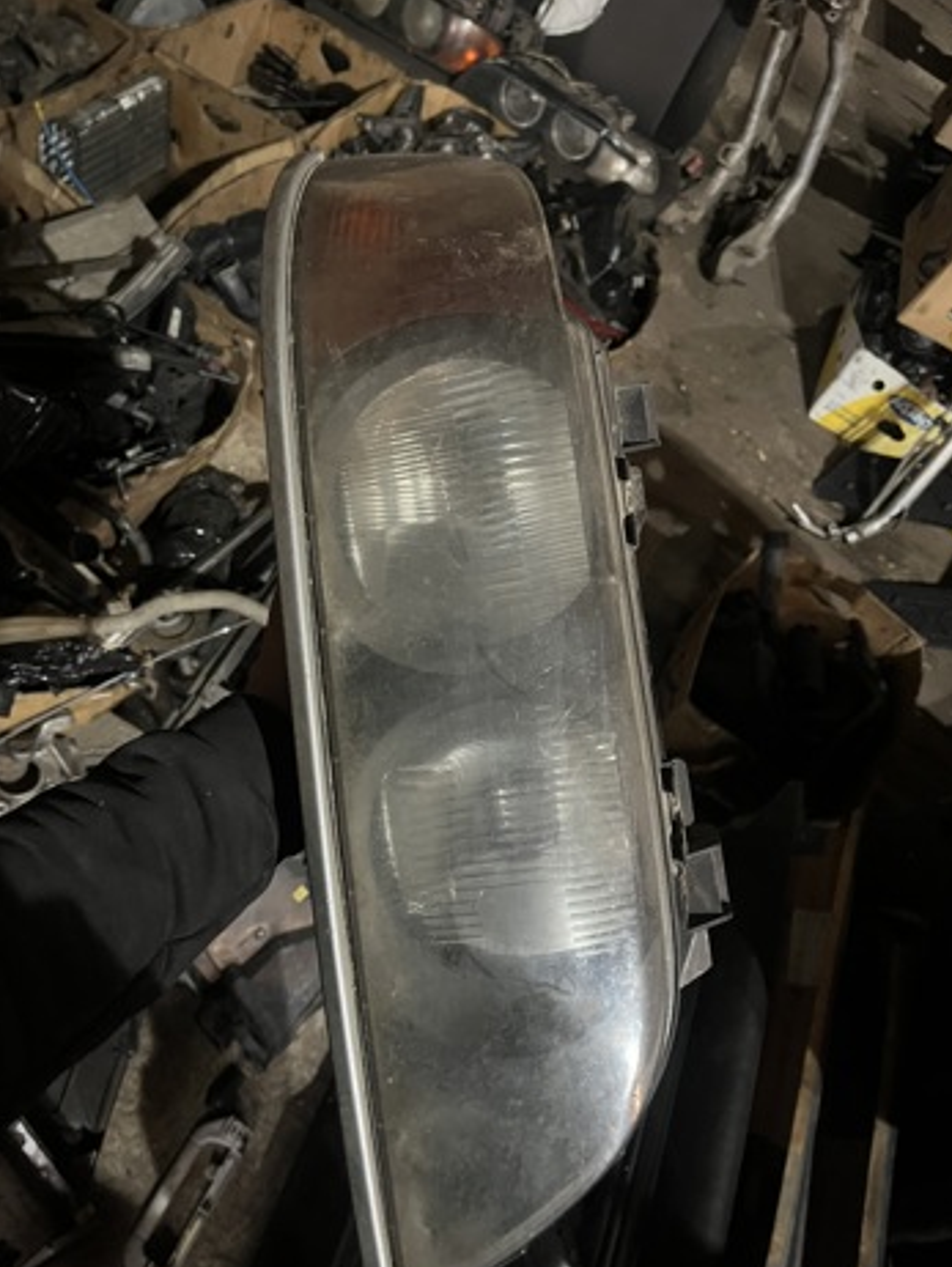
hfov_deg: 51.4
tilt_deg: -51.7
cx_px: 472
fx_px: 989
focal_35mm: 27
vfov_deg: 65.3
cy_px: 650
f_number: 1.6
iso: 640
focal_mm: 5.1
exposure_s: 1/25
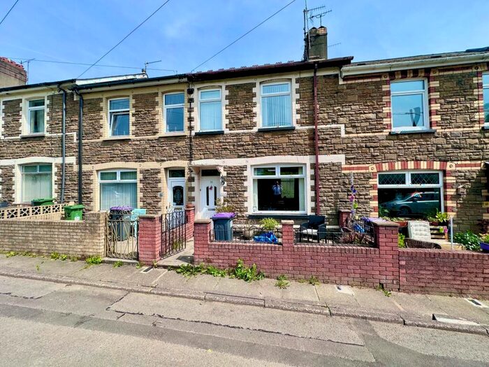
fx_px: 198
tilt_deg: +2.3
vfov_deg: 85.7
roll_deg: +1.3
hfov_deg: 102.1
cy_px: 184
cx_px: 244
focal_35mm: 14
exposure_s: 1/1401
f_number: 2.2
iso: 50
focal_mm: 2.22
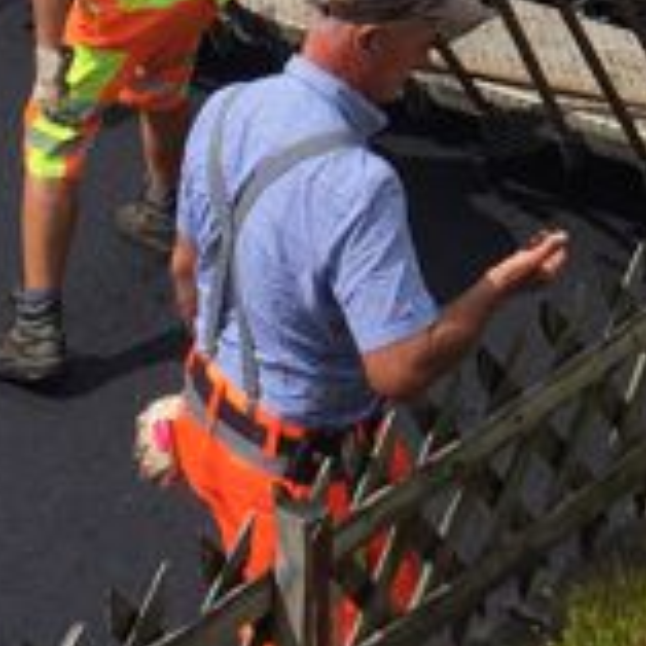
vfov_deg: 11.6
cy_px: -508
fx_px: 2935
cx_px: 695
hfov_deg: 12.4
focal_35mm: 139
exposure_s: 1/2083
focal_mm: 4.15
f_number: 2.2
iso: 32
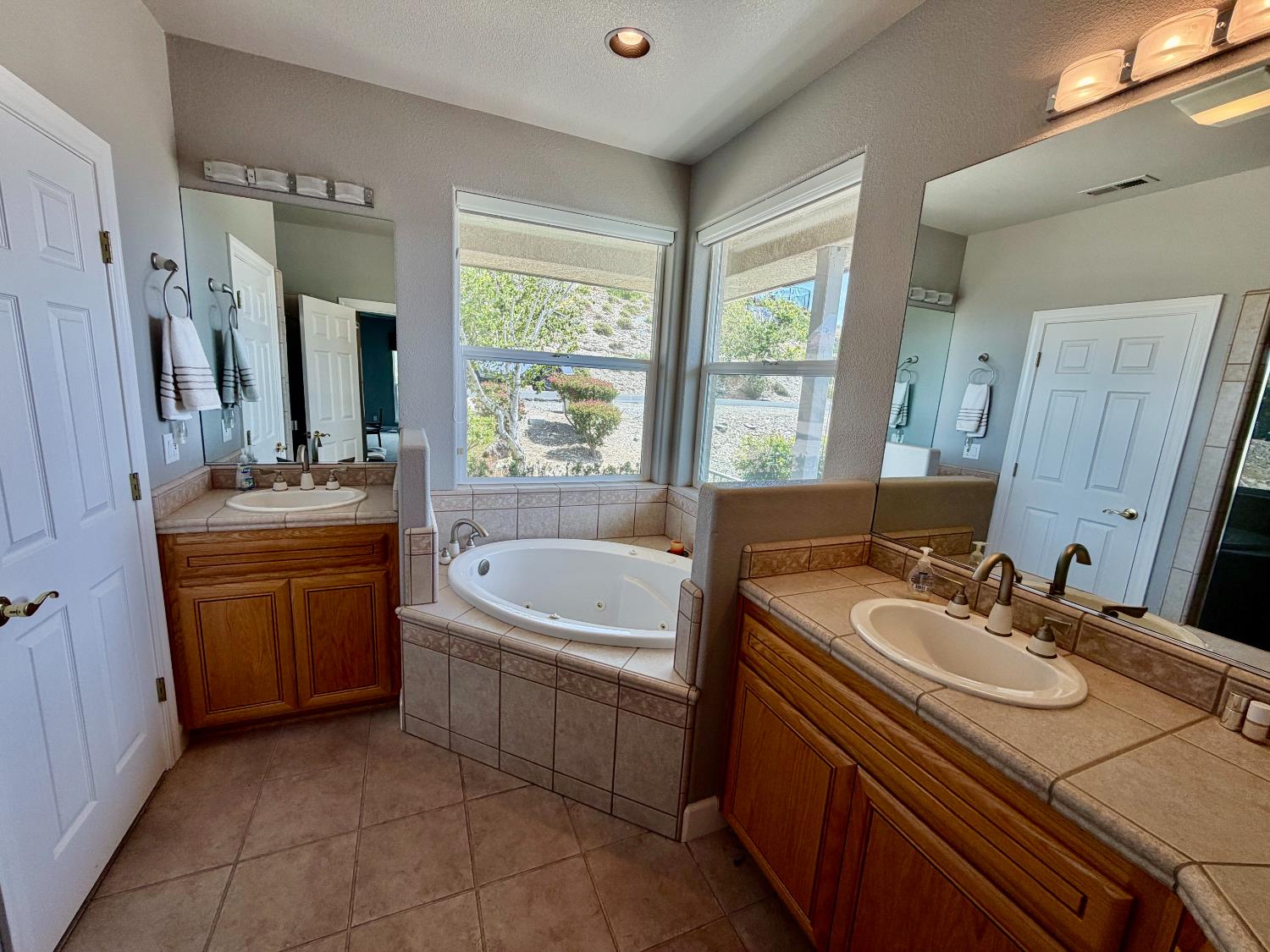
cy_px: 476
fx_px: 514
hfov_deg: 102.1
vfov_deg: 85.7
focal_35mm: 14
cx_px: 635
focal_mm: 2.22
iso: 25
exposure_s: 1/120
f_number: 2.2
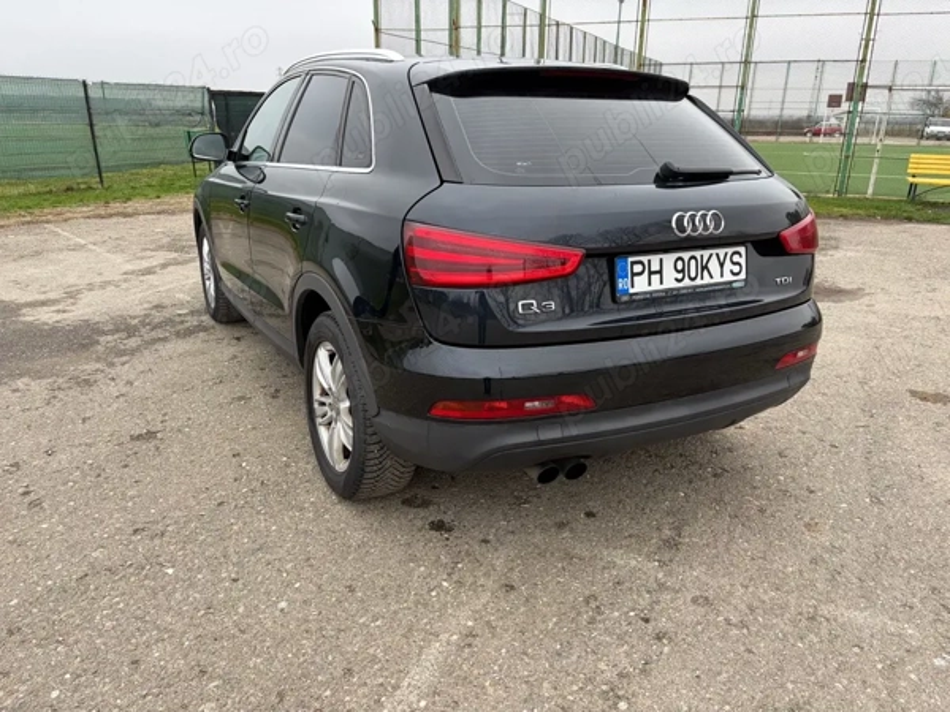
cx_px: 475
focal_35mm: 26
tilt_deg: -19.2
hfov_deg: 67.3
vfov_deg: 53.1
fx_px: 714
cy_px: 356
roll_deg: -2.0
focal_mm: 5.96
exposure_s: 1/121
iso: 40
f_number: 1.6
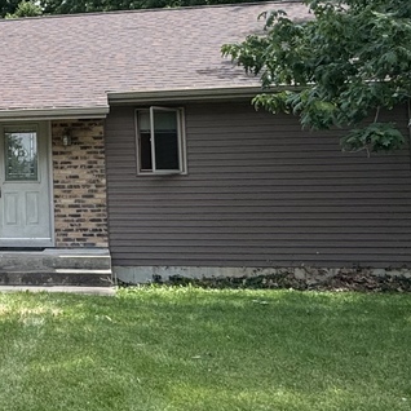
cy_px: 124
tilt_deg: +5.0
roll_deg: +0.9
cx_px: -98
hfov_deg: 26.7
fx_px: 752
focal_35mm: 56
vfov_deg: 30.2
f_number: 2.2
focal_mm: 2.22
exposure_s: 1/741
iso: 40
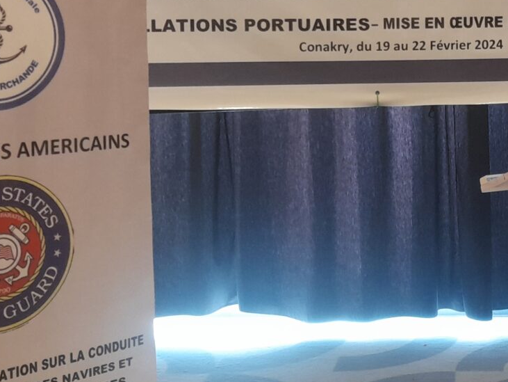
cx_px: 423
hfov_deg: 27.1
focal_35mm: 70
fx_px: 1028
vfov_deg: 20.7
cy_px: 58
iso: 200
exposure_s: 1/50
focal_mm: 4.6
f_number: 2
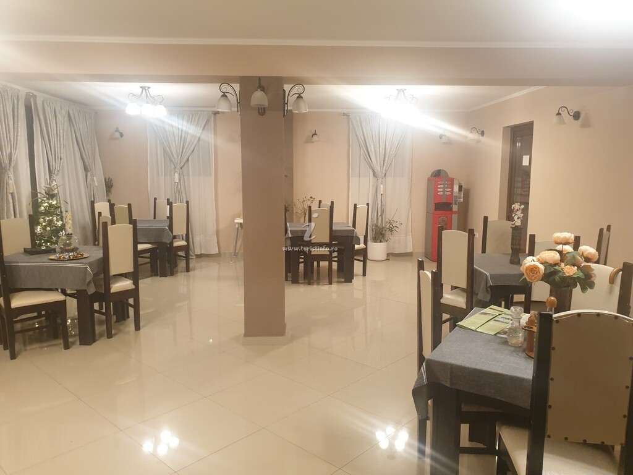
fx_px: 475
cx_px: 316
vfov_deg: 53.1
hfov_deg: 67.3
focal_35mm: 26
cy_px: 238
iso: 250
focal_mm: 4.3
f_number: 2.4
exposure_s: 1/37
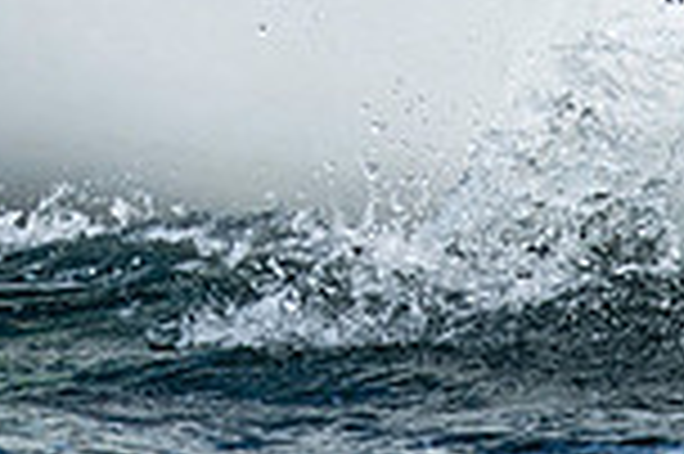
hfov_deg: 1.2
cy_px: -407
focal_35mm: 1716
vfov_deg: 0.8
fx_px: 32568
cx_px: 153
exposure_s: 1/3200
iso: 500
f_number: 5
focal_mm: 300
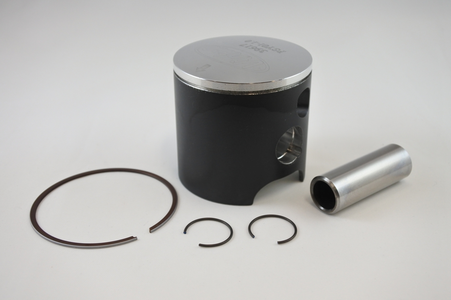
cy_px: 150
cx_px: 226
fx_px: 589
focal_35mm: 47
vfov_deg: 28.6
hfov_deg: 41.9
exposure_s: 1/125
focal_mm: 17.6
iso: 400
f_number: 4.5
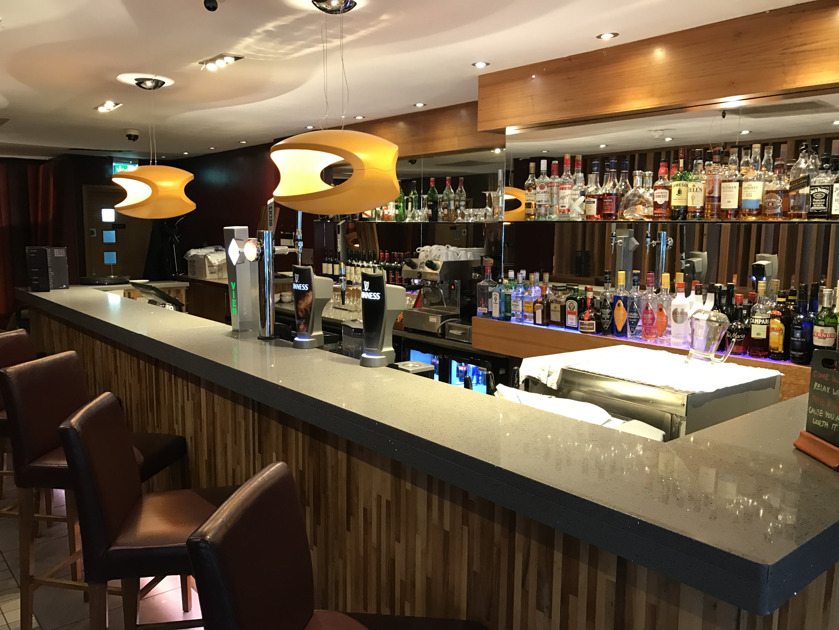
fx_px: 679
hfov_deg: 63.4
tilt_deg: -7.5
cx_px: 420
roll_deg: -0.5
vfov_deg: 49.7
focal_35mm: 28
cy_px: 315
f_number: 1.8
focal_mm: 3.99
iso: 50
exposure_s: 1/17
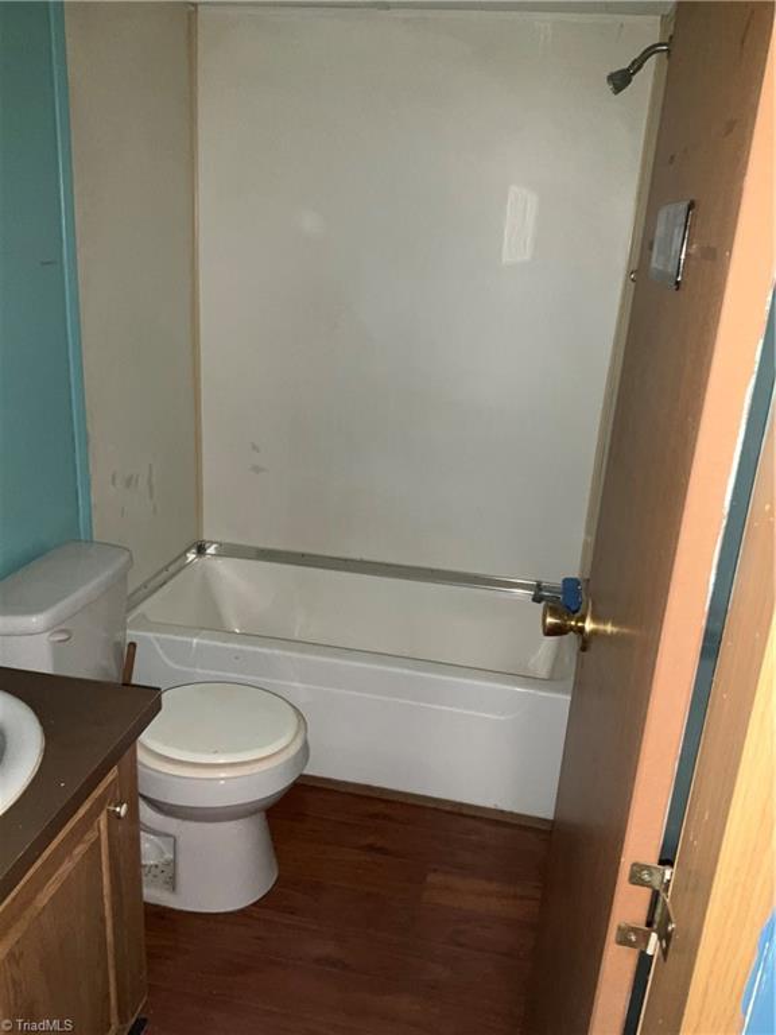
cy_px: 518
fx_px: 867
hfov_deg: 48.2
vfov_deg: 61.7
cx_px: 388
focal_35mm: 29
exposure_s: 1/20
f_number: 1.8
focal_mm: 3
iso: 80
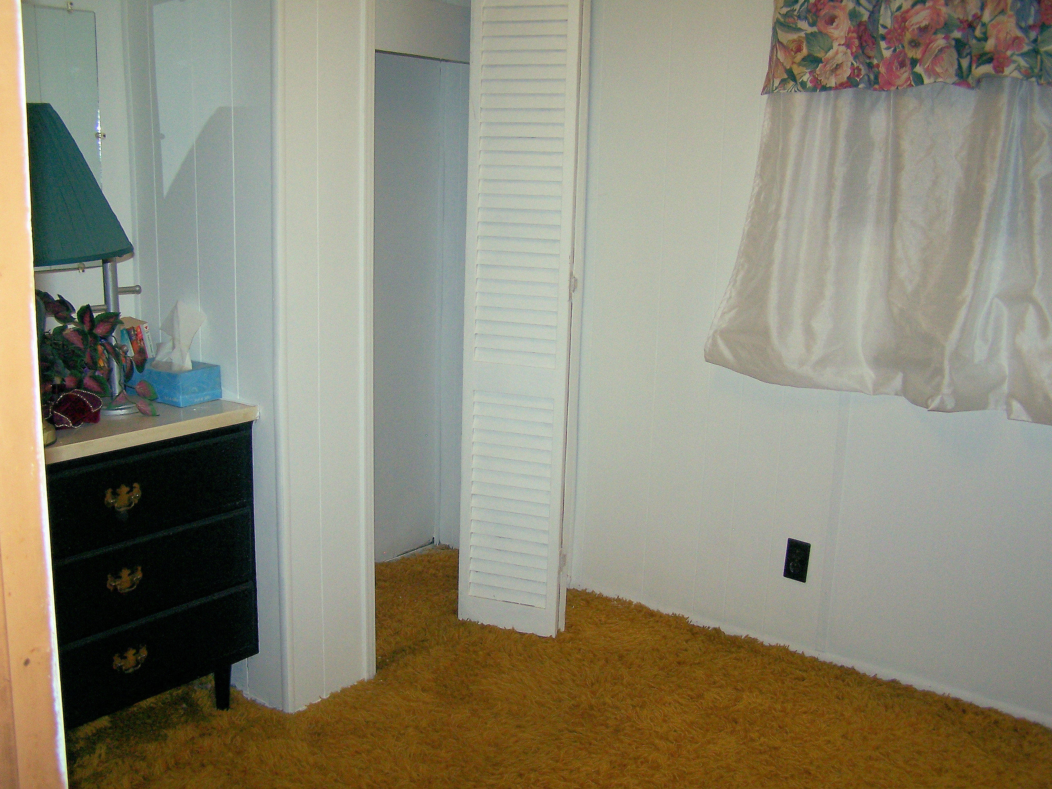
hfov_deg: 49.0
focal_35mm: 38
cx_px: 526
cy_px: 394
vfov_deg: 37.7
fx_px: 1155
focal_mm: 6.3
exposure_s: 1/60
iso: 140
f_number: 2.8
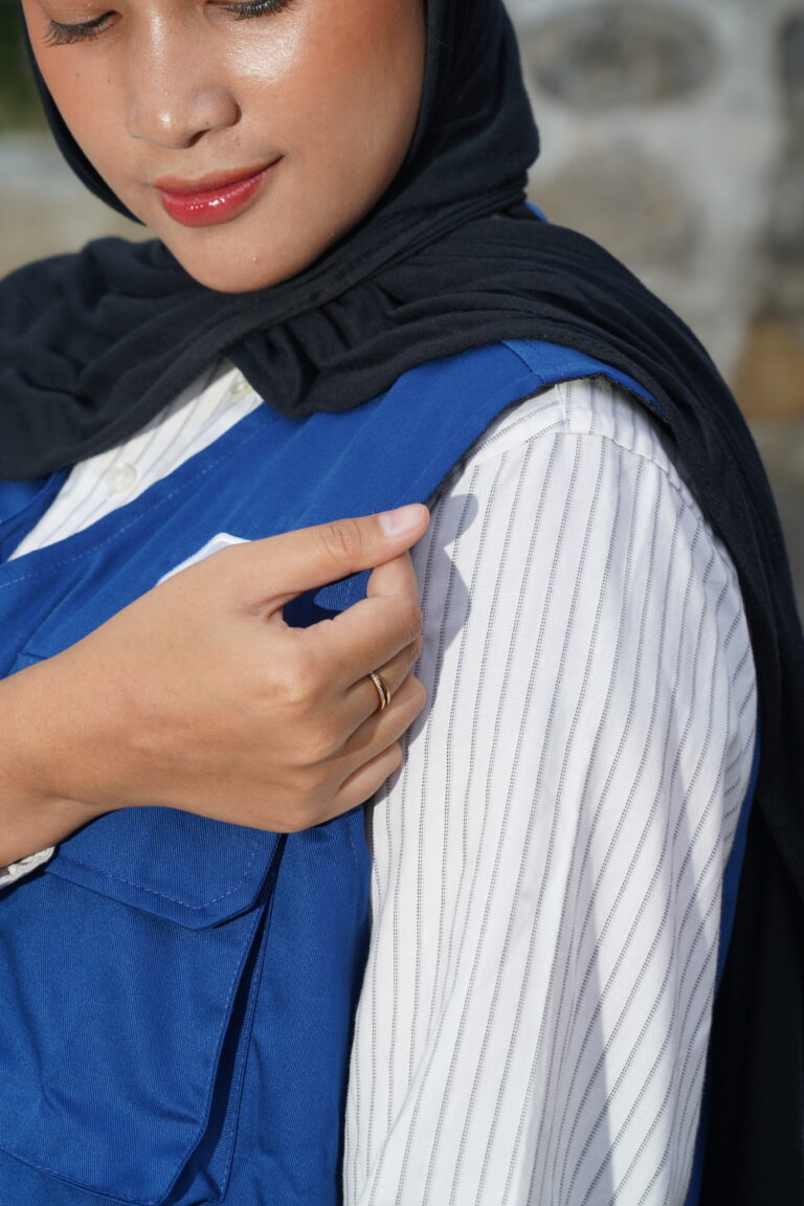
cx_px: 402
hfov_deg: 10.7
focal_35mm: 128
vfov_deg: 16.0
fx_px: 4288
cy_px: 603
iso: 100
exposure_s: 1/100
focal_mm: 128
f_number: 9
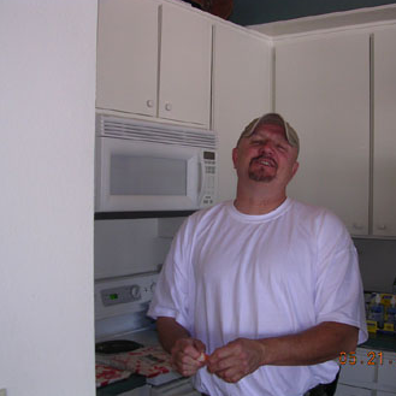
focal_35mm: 46
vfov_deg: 36.8
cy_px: 197
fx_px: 595
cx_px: 241
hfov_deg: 36.6
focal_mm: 5.8
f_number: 2.8
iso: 100
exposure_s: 1/30
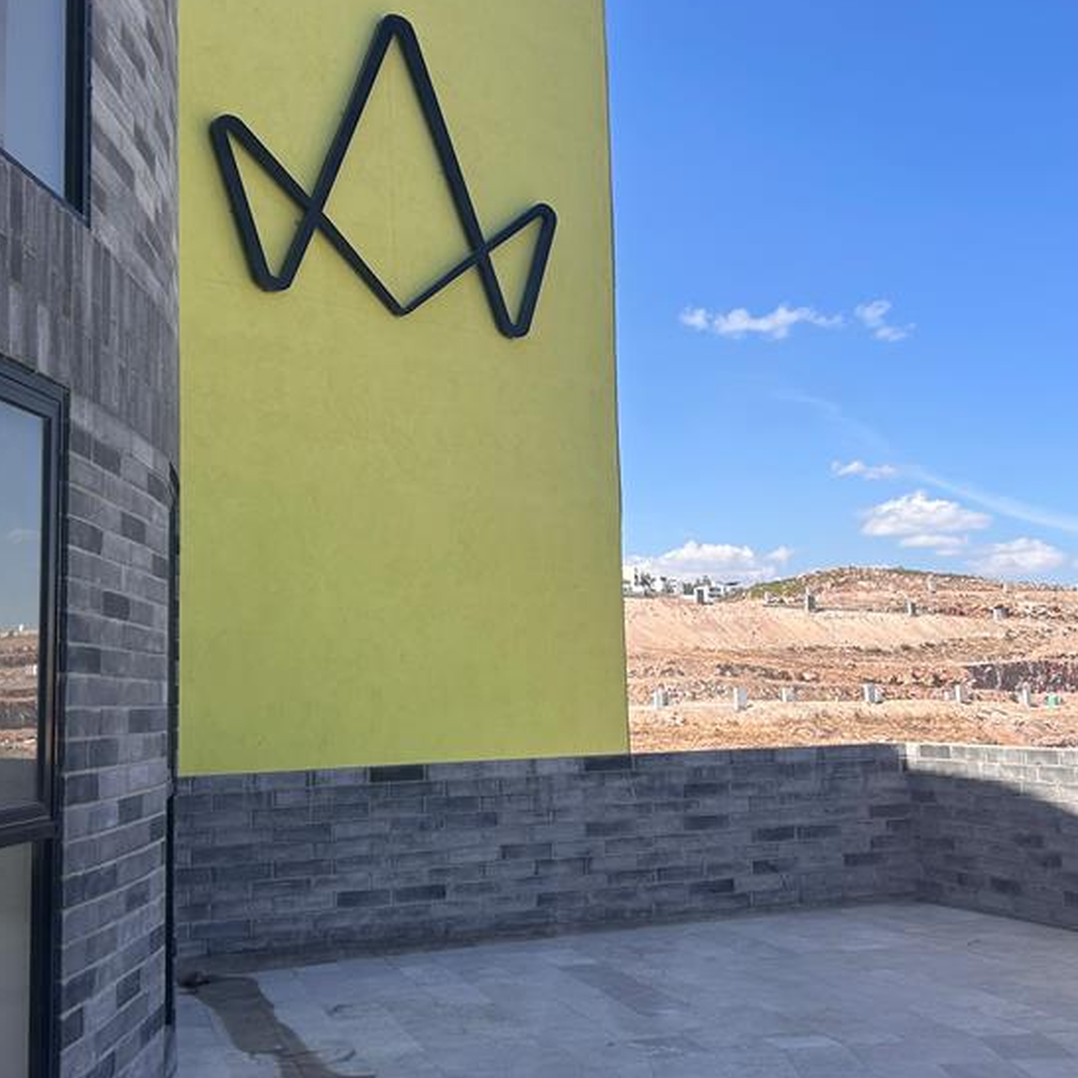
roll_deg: +0.4
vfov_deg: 39.1
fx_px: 1515
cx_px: 495
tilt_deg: +7.2
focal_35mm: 43
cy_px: 481
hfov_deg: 39.1
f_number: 1.5
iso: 50
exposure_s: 1/2762
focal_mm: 5.7
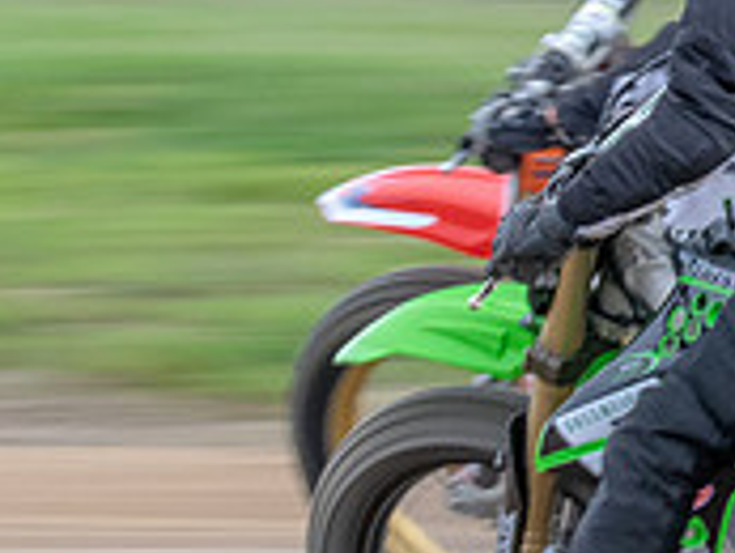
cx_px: 881
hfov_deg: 2.1
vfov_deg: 1.6
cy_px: 7
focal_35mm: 948
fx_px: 20143
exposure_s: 1/100
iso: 640
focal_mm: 150
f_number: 14
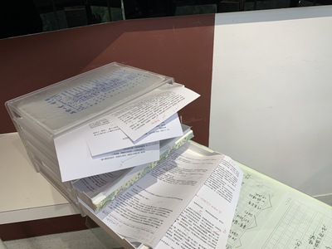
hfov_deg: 67.3
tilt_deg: -32.5
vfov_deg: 53.1
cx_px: 166
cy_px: 124
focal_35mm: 26
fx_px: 249
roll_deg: +4.4
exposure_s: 1/120
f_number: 1.8
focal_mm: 4.25
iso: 50
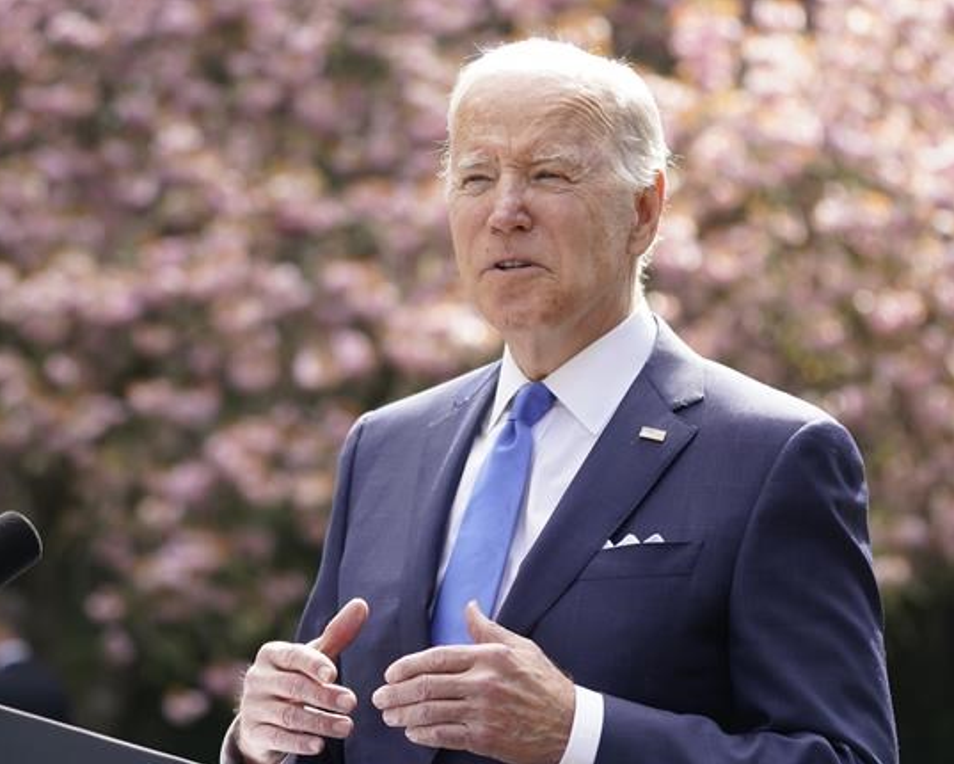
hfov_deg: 12.1
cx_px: 540
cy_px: 383
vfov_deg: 9.7
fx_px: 4491
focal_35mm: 159
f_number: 5.6
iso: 1250
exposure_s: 1/1000
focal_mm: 140
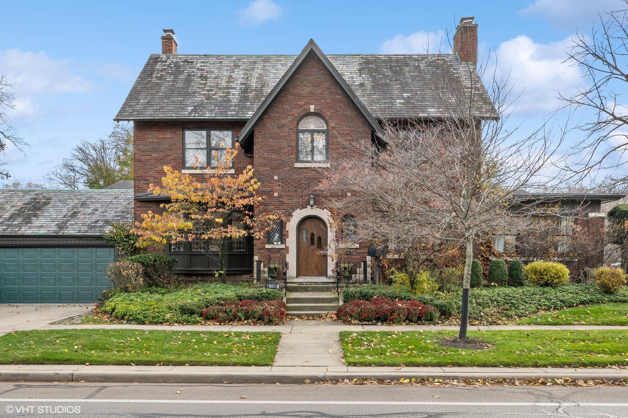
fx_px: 558
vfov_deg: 41.1
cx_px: 314
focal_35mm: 32
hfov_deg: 58.7
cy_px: 209
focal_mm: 21.5
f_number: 9.5
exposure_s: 1/60
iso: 200
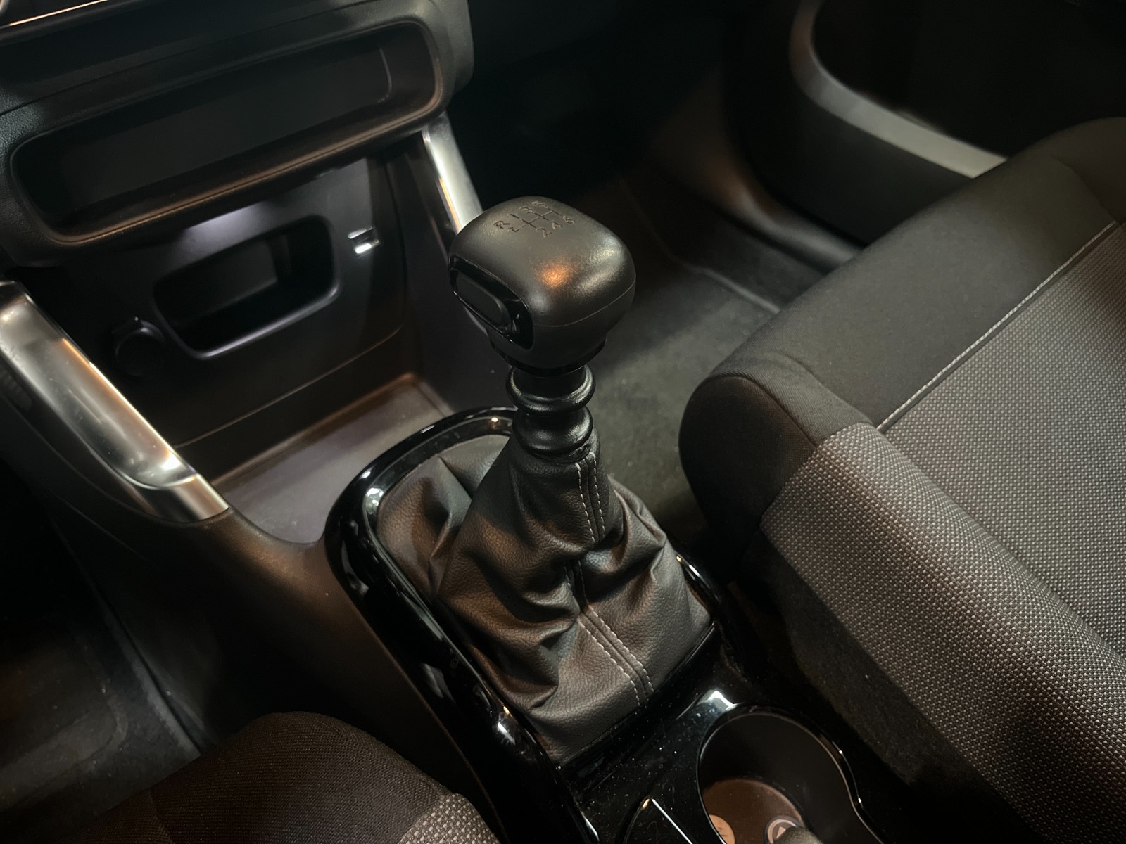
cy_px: 422
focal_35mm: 26
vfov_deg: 53.1
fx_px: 846
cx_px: 563
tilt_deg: -48.4
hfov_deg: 67.3
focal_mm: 5.1
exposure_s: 1/14
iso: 1000
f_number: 1.6
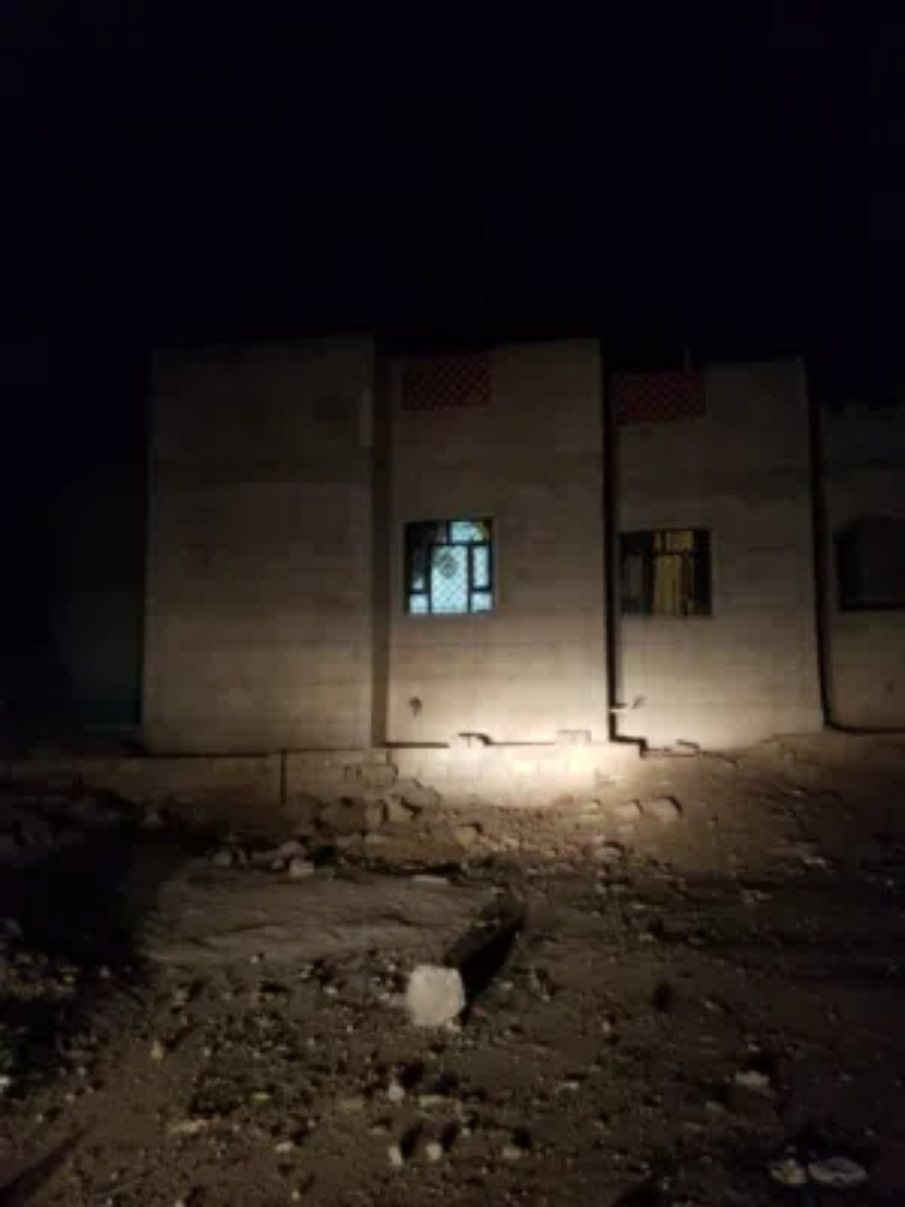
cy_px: 604
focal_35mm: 26
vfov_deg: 67.3
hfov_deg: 53.1
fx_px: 906
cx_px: 452
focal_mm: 4.3
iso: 400
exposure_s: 1/10
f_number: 1.7
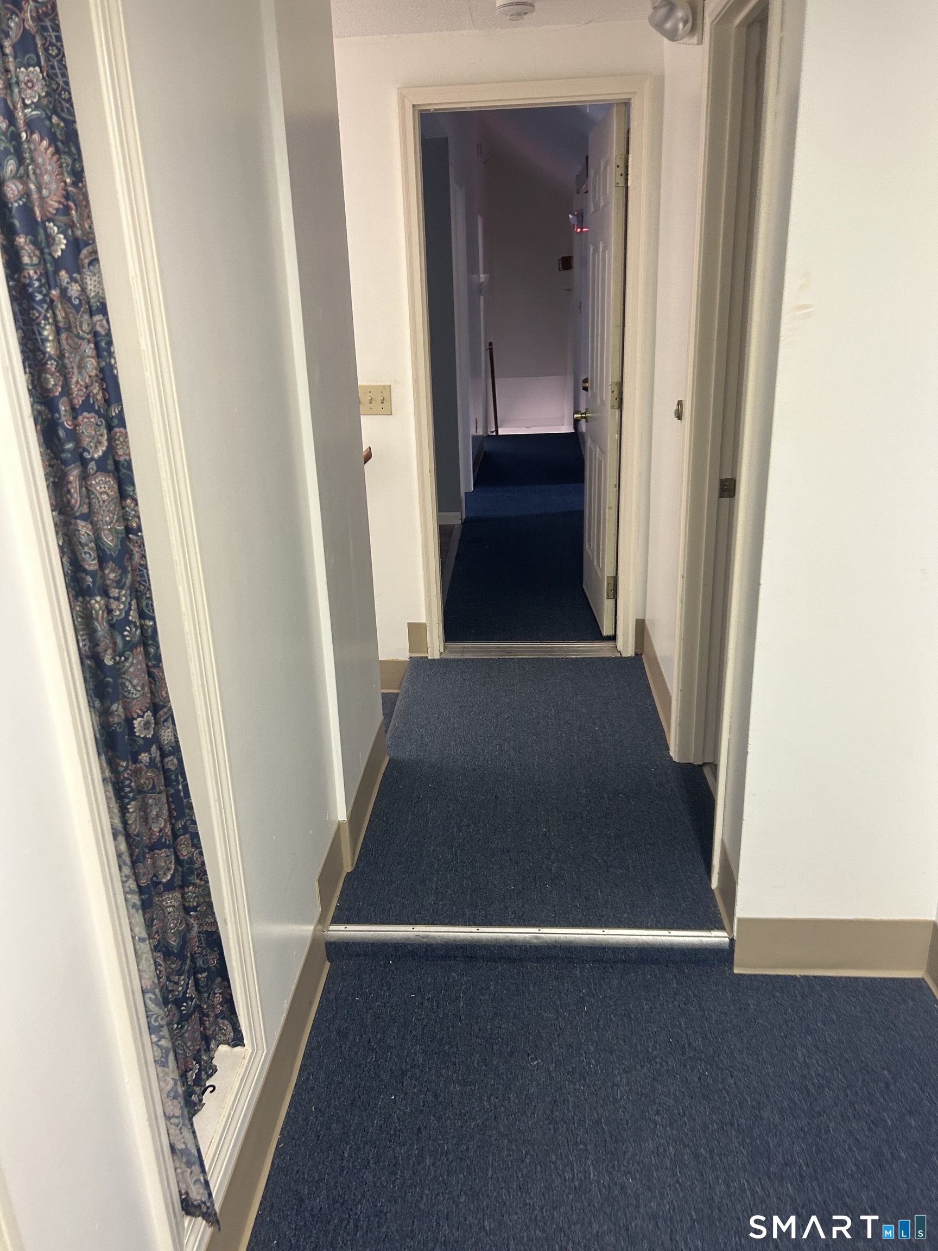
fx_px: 939
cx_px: 469
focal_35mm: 26
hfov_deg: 53.1
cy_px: 626
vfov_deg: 67.3
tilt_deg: -15.7
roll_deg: +2.8
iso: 125
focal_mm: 5.7
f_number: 1.5
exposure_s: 1/60
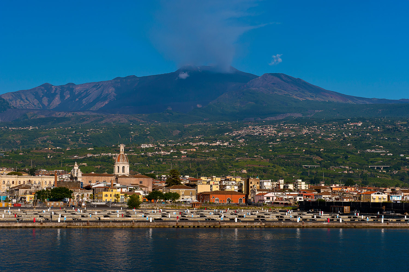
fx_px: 749
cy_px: 136
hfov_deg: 30.5
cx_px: 204
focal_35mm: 66
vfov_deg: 20.6
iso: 200
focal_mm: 66
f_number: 10
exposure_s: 1/400
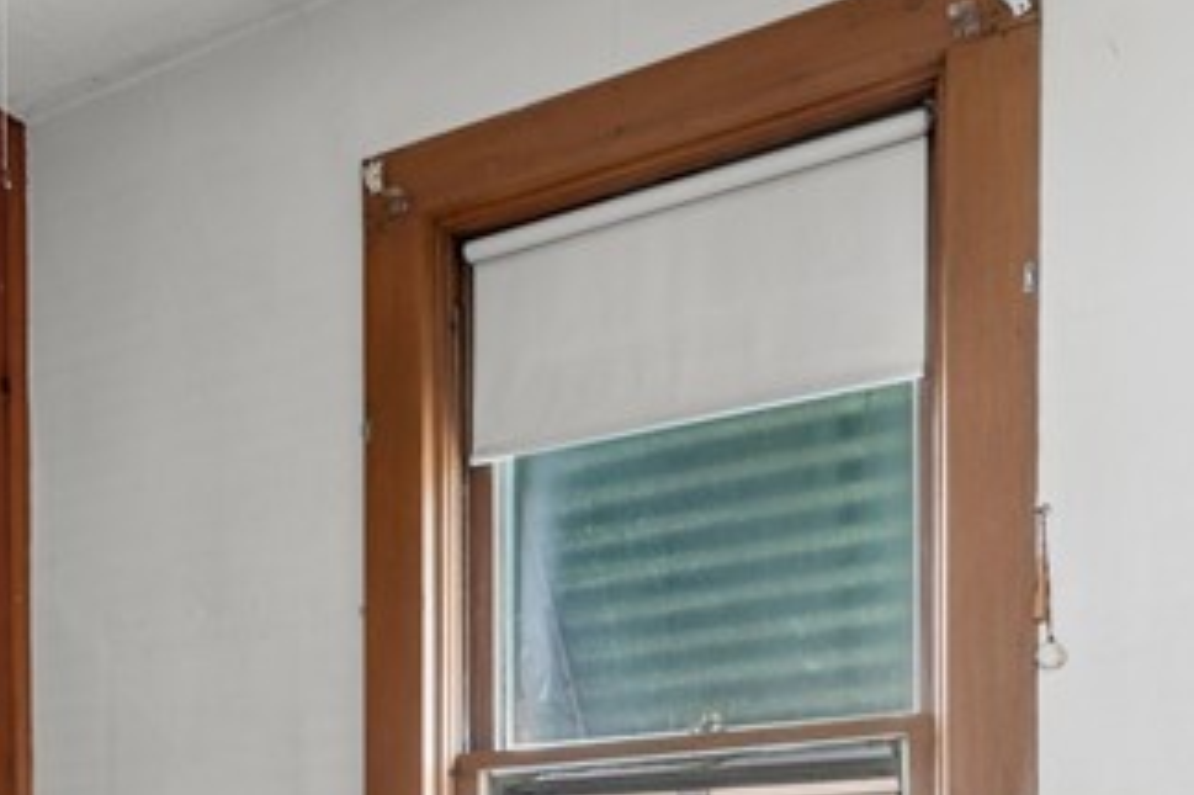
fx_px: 1558
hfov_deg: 39.9
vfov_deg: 25.2
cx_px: 205
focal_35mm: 47
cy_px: 1000
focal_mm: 14
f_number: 9
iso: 250
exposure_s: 1.6
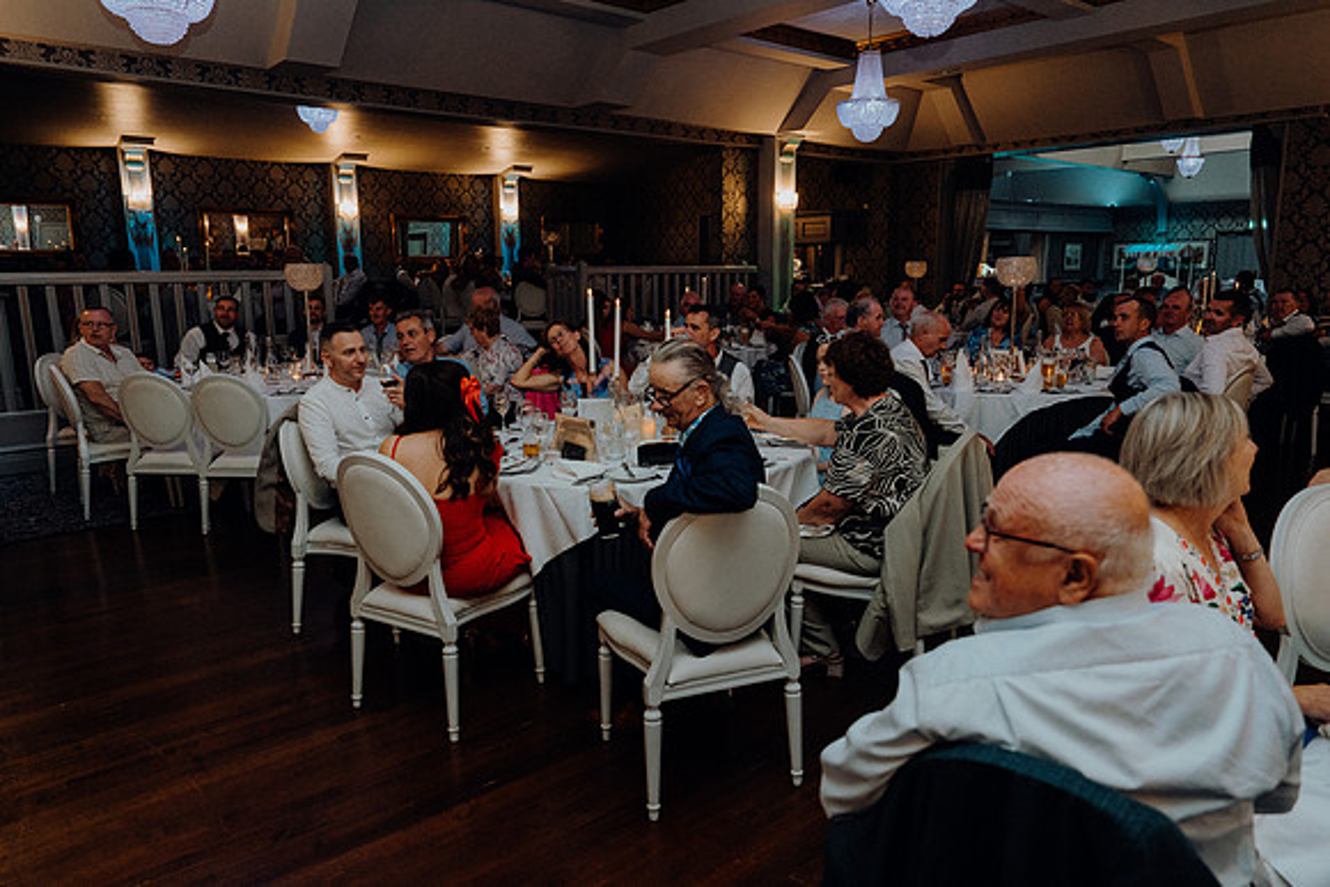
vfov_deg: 53.2
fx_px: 887
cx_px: 665
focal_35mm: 24
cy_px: 444
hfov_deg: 73.7
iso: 2500
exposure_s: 1/160
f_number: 3.5
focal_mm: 24
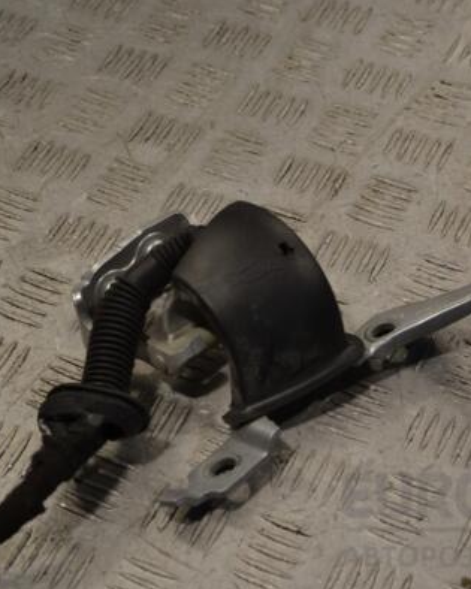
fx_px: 1569
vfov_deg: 21.3
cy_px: 296
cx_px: 314
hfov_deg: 17.0
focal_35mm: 90
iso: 250
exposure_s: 1/125
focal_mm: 42
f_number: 5.6
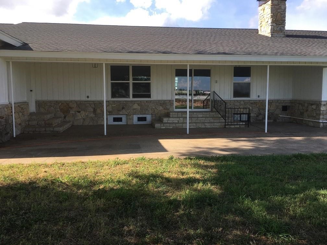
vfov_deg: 48.2
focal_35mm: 29
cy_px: 122
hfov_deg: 61.7
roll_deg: -0.1
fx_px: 274
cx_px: 164
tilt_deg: -3.5
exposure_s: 1/549
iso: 25
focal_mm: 4.15
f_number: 2.2
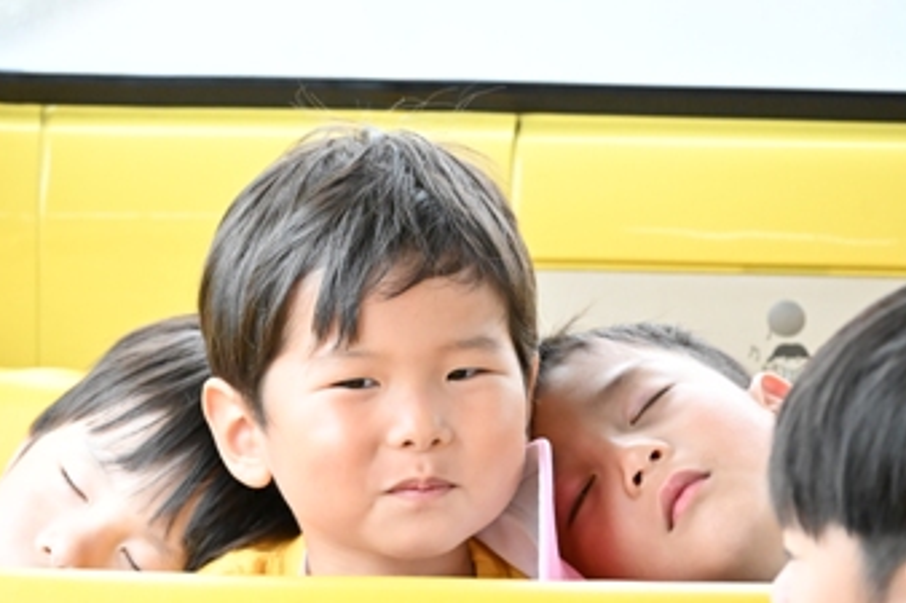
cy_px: 344
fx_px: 6479
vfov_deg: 5.3
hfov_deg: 8.0
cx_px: 389
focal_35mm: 258
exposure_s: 1/1250
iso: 6400
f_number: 5.6
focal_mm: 145
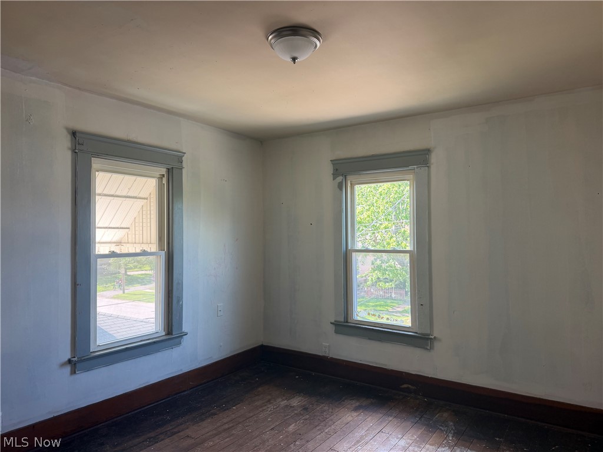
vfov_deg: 56.8
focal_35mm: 24
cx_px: 302
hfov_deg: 71.6
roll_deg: +0.6
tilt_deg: +0.5
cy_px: 226
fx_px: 418
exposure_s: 1/121
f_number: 1.78
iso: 125
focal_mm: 6.76
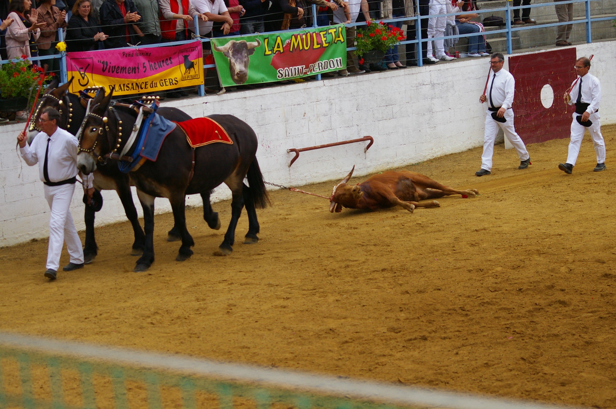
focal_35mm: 105
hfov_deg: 19.5
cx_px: 308
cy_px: 204
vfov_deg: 13.0
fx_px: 1795
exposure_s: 1/180
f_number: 4.5
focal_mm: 70
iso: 400
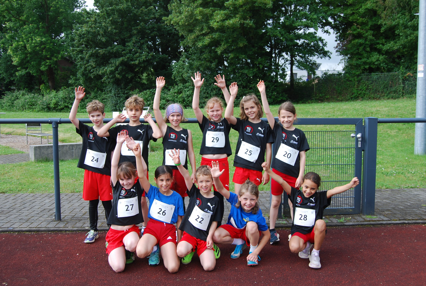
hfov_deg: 55.0
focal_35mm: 34
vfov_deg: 38.5
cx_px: 213
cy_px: 143
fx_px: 409
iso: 100
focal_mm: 23
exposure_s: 1/125
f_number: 5.6
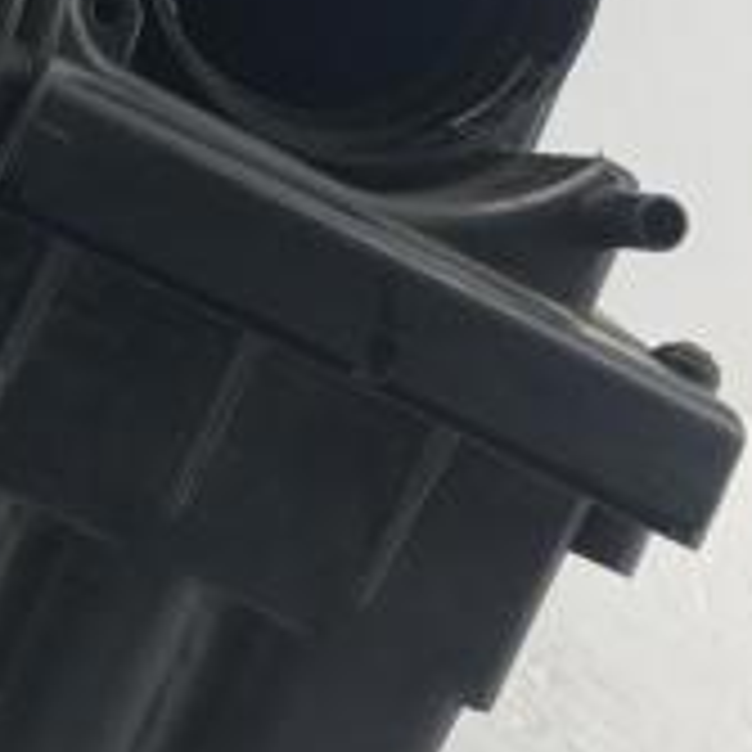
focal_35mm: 98
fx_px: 2409
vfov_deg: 17.5
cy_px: 72
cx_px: -333
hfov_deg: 16.4
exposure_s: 1/100
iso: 32
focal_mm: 4.15
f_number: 2.2
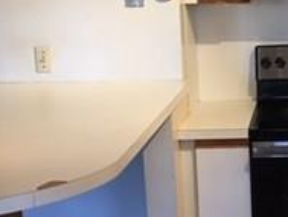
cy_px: 121
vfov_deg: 15.1
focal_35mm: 98
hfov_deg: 19.5
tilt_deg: -9.6
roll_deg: +0.2
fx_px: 816
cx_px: 286
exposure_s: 1/15
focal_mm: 4.15
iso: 80
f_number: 2.2
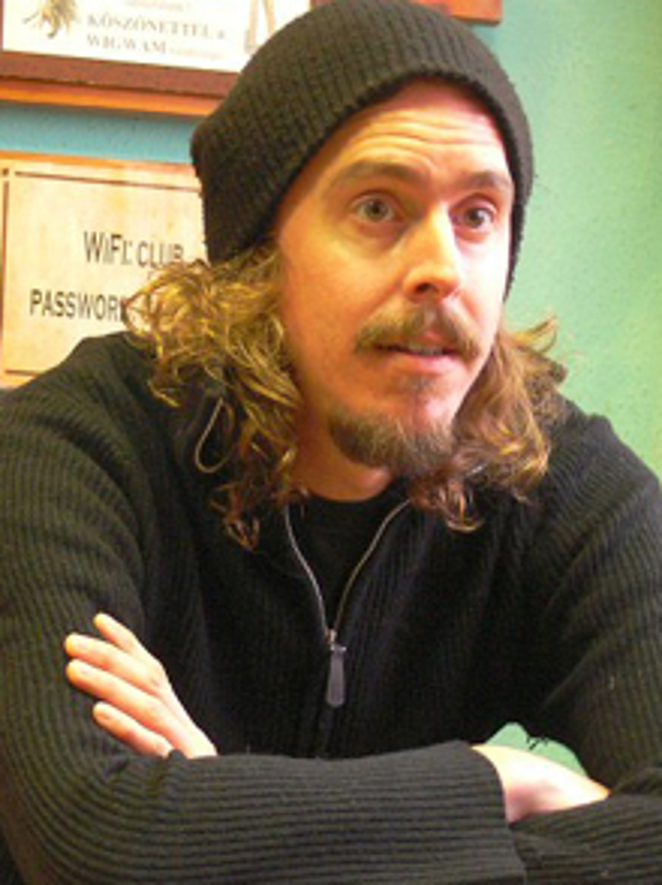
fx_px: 2451
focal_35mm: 96
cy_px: 450
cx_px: 349
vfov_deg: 20.5
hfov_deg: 15.4
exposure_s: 1/6
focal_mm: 15.1
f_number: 3.2
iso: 200
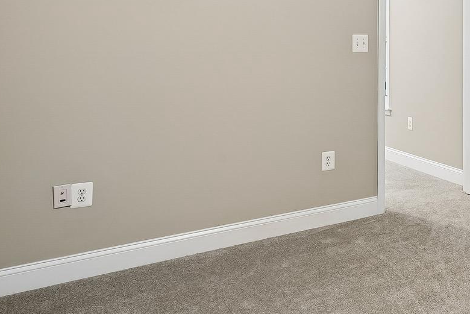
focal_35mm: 43
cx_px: 522
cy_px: 42
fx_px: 566
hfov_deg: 37.5
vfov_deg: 29.9
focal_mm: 16.5
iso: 100
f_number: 8
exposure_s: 2.5
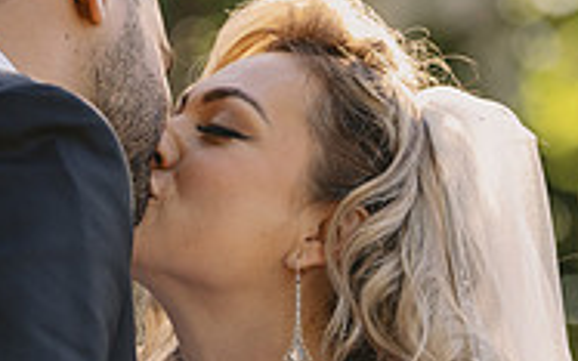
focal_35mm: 605
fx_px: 9533
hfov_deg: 3.5
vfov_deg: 2.2
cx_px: 407
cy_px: 253
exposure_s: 1/320
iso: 400
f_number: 3.5
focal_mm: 164
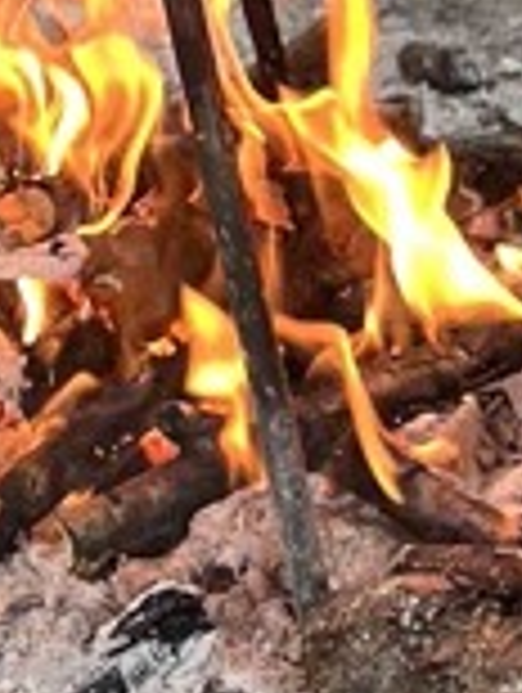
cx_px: 896
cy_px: 117
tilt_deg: -25.5
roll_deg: +1.9
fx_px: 3649
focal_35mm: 182
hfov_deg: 7.9
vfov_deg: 10.8
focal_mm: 5.7
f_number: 1.5
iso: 100
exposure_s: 1/121
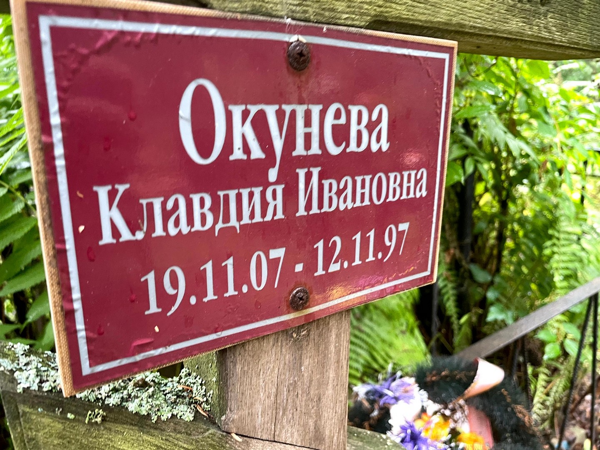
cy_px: 225
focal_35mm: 26
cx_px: 300
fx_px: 451
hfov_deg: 67.3
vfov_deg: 53.1
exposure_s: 1/60
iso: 160
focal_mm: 4.2
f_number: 1.6
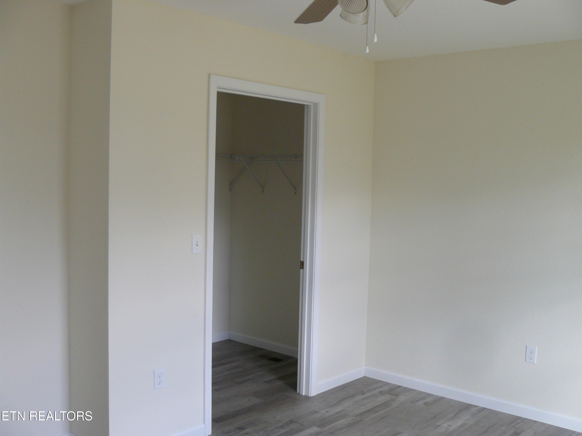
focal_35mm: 36
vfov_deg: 39.7
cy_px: 218
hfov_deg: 51.4
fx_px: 605
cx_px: 291
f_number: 2.8
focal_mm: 6
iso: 100
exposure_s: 1/30
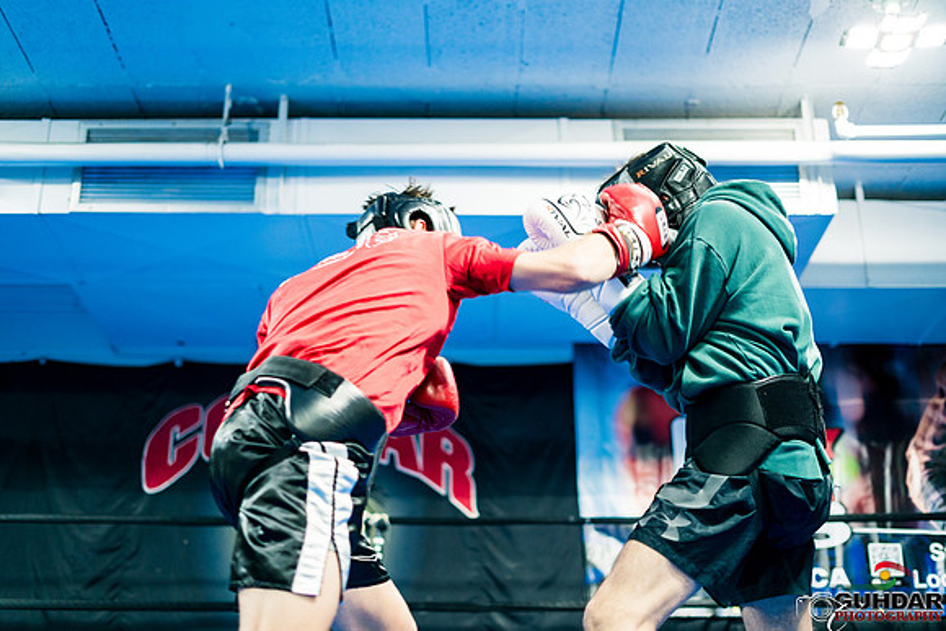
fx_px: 1314
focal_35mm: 50
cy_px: 316
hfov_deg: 39.6
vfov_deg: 27.0
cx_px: 473
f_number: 1.8
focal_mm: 50
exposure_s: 1/400
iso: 1600
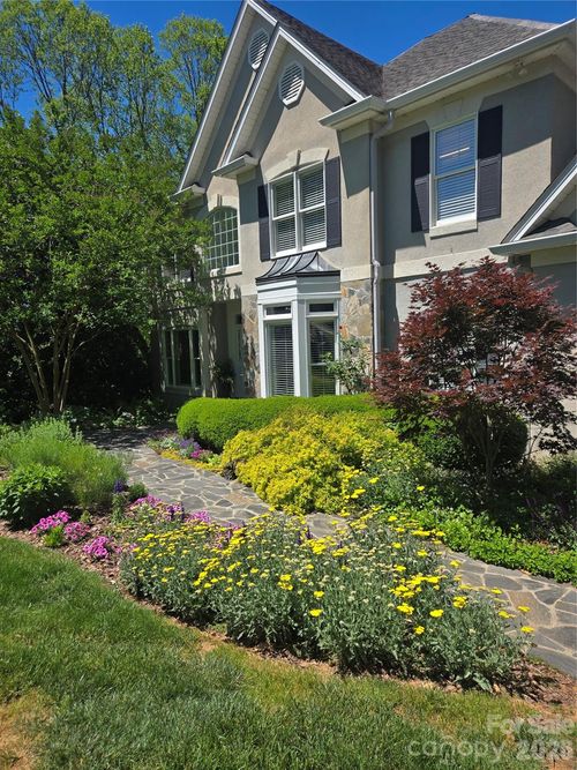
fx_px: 511
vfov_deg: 73.9
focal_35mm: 23
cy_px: 385
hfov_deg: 58.9
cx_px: 288
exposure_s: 1/1864
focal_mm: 5.4
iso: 25
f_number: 1.8
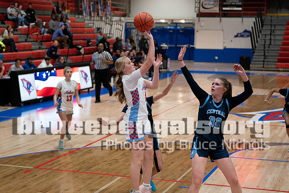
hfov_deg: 27.3
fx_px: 595
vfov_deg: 18.4
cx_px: 136
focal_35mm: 74
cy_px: 91
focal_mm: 70
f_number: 2.8
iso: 3200
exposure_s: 1/1000
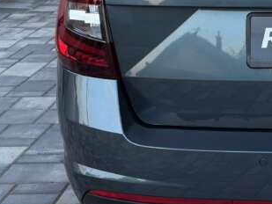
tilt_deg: -10.3
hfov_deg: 18.2
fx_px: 794
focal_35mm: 101
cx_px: 346
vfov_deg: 14.5
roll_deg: +0.2
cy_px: 29
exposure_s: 1/121
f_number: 1.6
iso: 50
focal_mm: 5.96
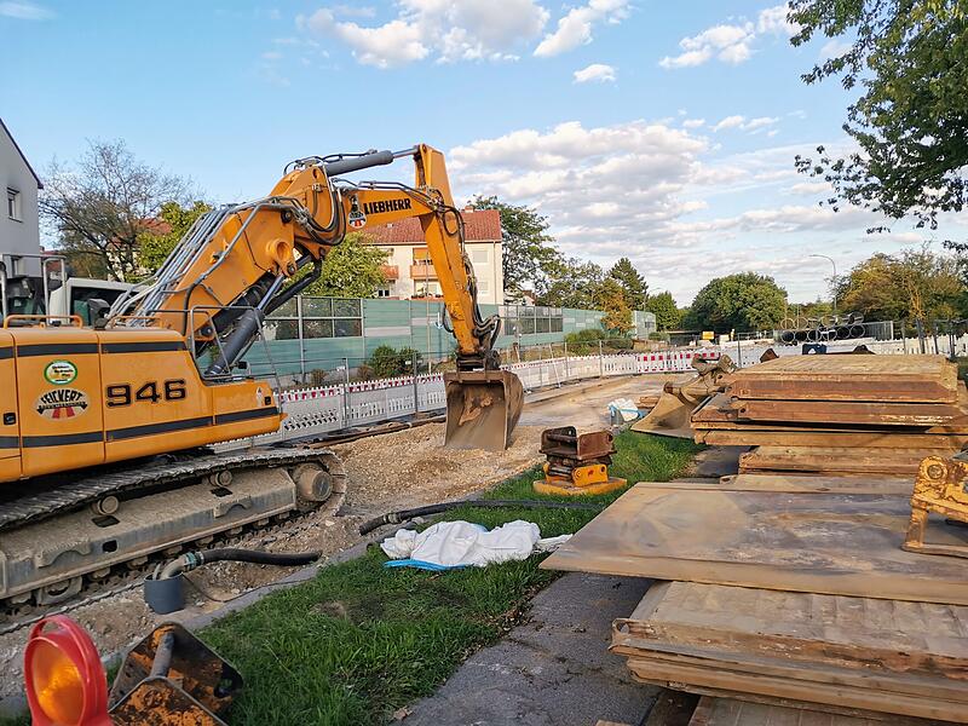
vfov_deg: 53.1
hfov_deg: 67.3
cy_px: 363
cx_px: 484
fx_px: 727
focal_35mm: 26
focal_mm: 4.75
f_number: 1.8
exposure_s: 1/581
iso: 50
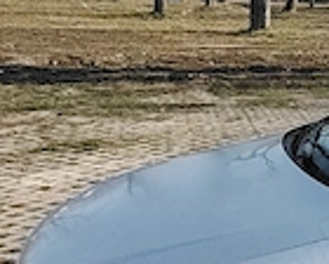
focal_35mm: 71
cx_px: 564
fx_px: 691
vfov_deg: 21.1
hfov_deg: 20.4
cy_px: 231
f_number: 2.2
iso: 100
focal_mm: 1.42
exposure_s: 1/2056
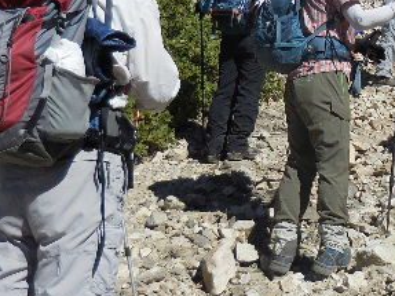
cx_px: 312
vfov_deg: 21.4
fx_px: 776
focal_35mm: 68
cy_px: 68
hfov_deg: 28.0
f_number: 6.6
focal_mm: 4.5
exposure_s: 1/640
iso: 125
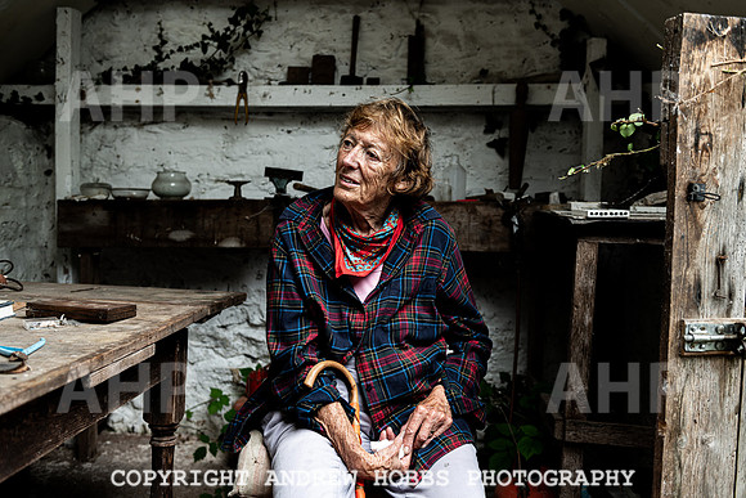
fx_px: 746
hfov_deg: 53.1
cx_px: 373
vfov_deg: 36.9
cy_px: 249
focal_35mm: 36
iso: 64
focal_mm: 36
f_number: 4
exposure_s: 1/30
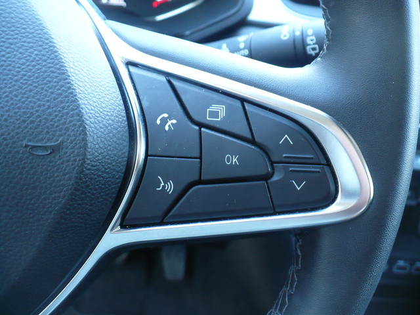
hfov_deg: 50.1
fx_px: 449
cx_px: 210
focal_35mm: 37
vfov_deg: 38.7
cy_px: 158
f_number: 2.8
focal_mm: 6.1
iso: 200
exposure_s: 1/20
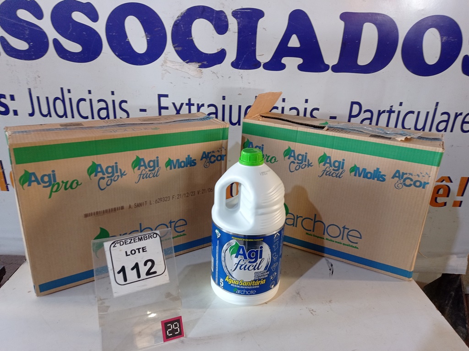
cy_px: 176
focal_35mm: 28
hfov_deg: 63.5
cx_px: 234
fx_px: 379
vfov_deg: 49.7
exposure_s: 1/30
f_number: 1.79
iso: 331
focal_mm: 4.7
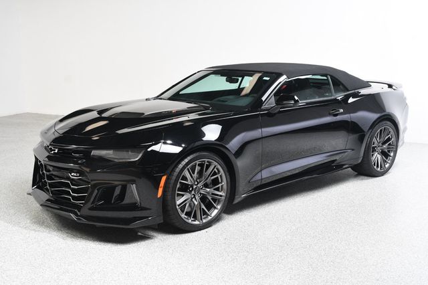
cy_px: 142
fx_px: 475
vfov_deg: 33.4
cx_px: 214
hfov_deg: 48.5
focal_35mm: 40
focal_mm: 27
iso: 100
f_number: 6.3
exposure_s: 1/160
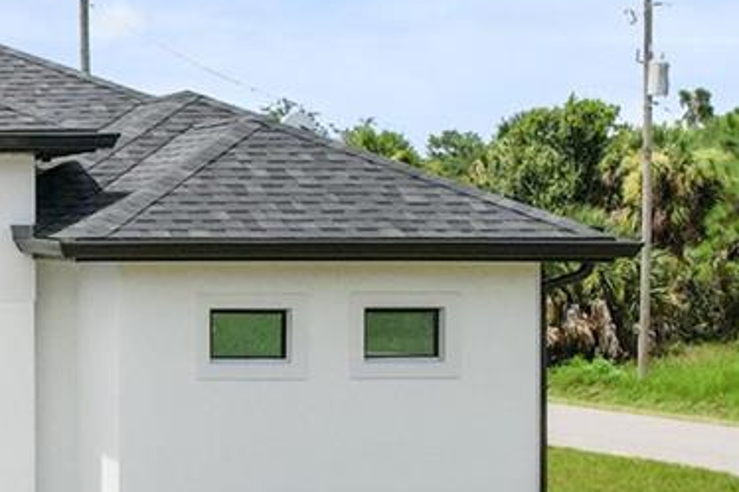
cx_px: -445
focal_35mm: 94
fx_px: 1929
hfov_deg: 18.6
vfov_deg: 14.5
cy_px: 362
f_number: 2.8
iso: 100
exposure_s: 1/500
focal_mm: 8.38
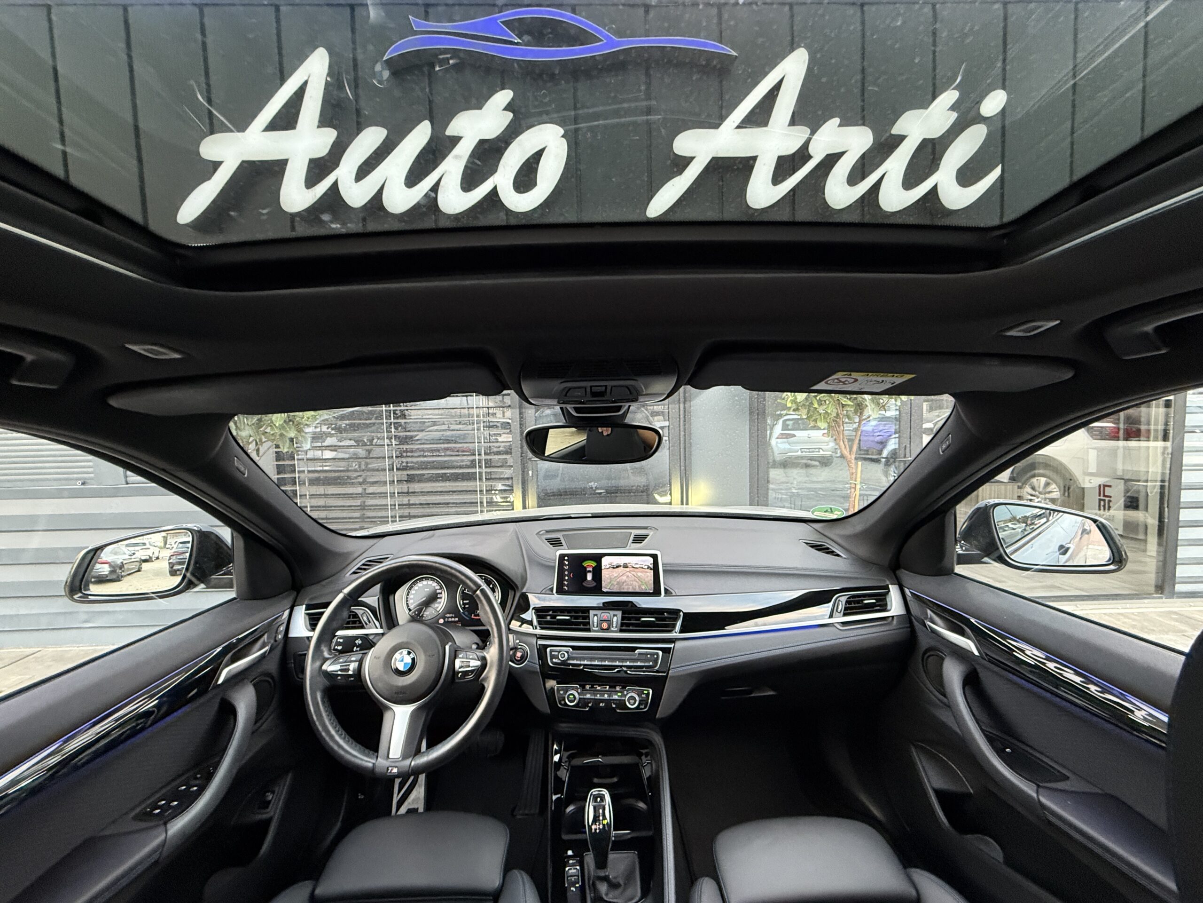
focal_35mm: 14
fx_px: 487
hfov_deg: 102.1
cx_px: 602
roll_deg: +1.9
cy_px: 452
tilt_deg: -1.9
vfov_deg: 85.7
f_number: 2.2
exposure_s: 1/51
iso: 320
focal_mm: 2.22
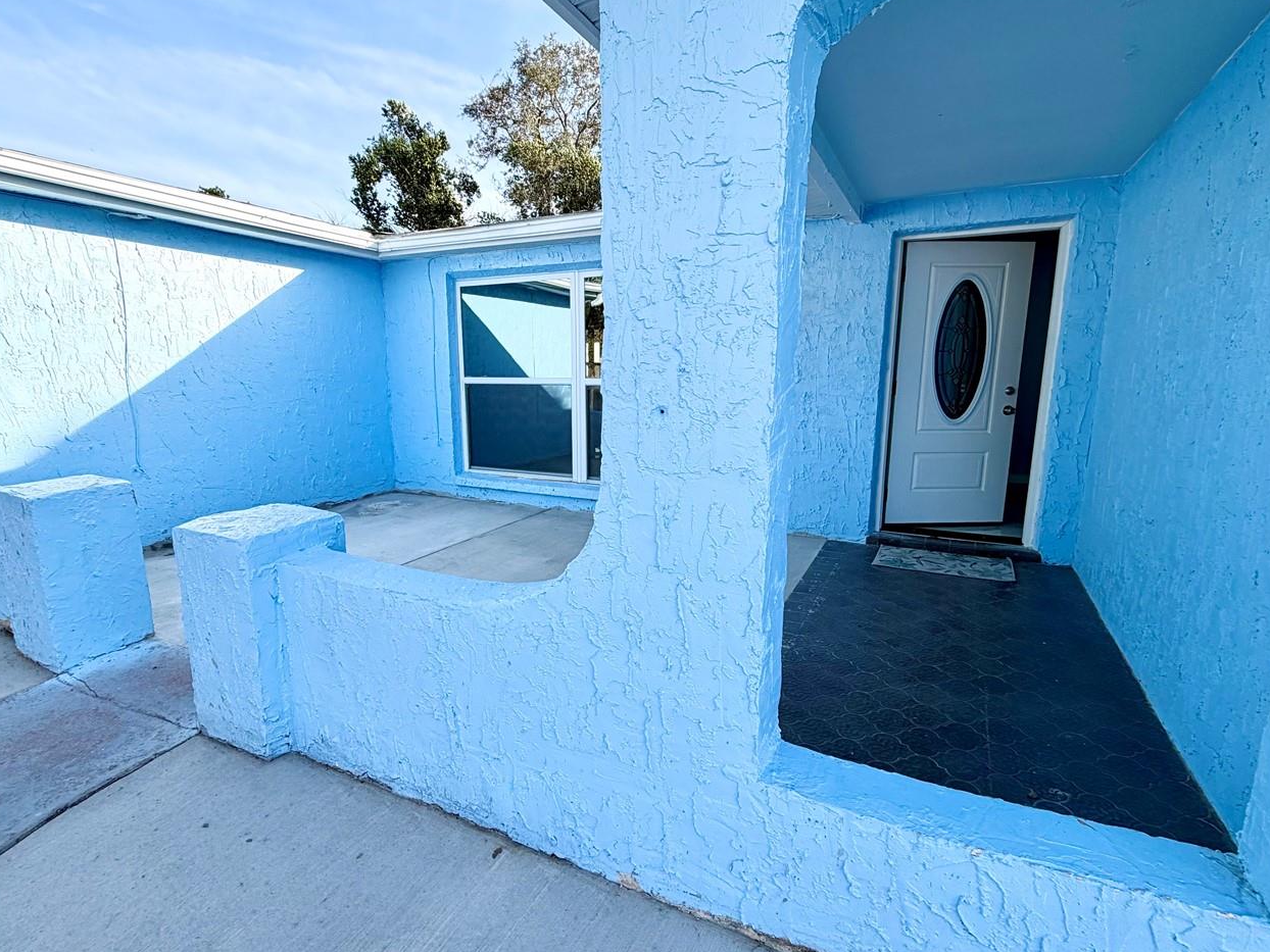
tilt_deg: -10.7
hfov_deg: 87.7
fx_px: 660
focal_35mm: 18
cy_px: 489
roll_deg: +0.4
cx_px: 612
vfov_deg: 71.6
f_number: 2.2
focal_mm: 2.22
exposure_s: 1/679
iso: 40
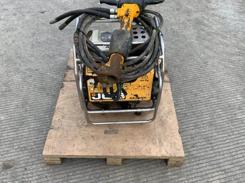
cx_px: 126
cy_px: 85
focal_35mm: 34
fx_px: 241
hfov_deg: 53.9
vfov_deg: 41.8
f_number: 1.8
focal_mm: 3
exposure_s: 1/310
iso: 16
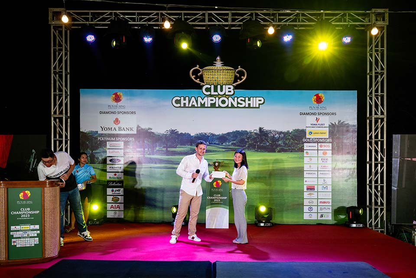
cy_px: 139
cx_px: 208
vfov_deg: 53.1
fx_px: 277
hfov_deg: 73.7
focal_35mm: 24
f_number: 4
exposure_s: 1/200
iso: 360
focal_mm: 24
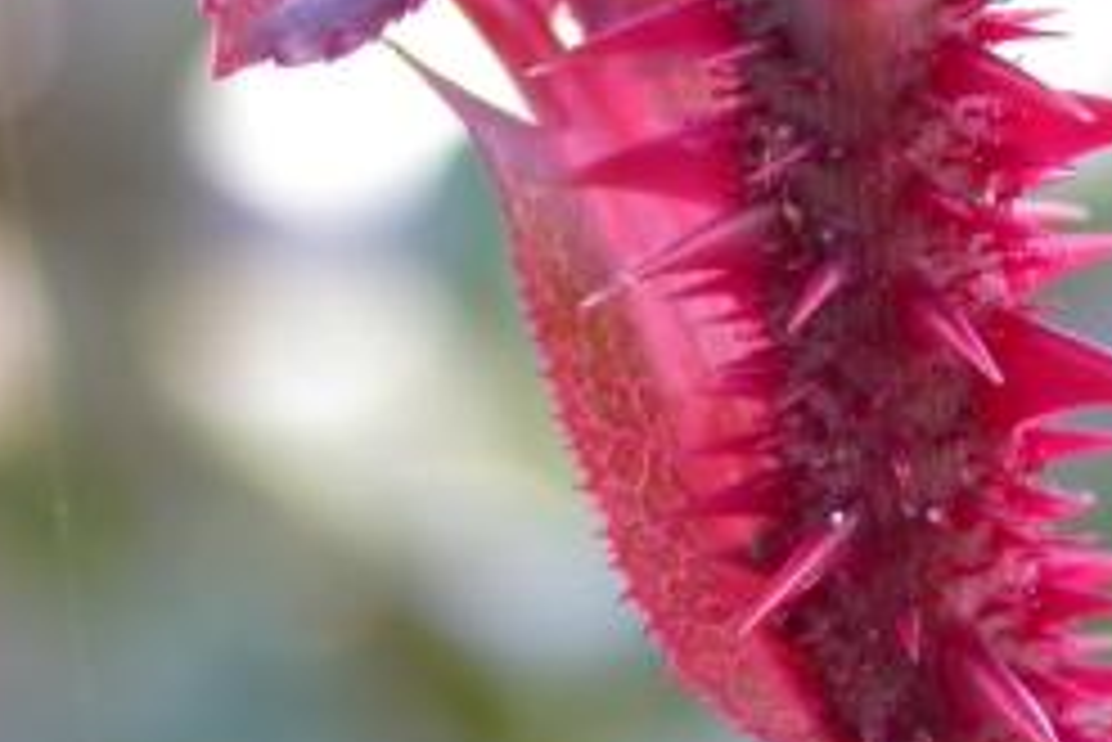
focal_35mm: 234
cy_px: 702
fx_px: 7232
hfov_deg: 8.8
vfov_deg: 5.9
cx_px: 968
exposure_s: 1/24.1
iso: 100
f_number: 4.4
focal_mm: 25.7
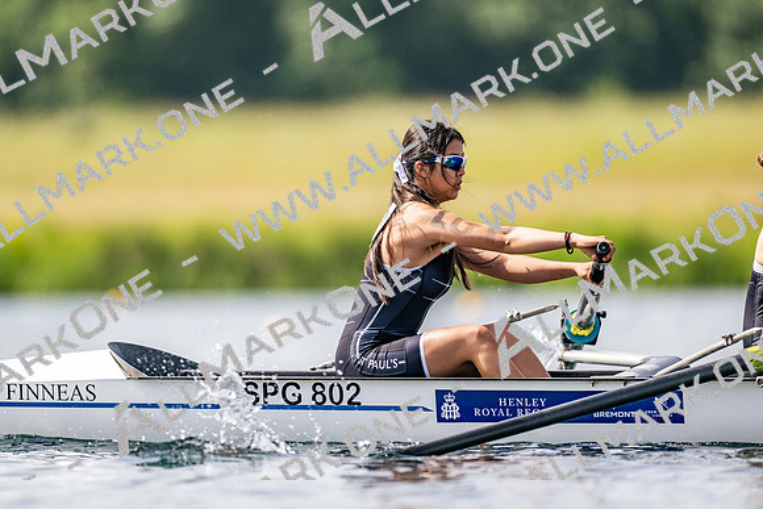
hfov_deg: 3.4
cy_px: 254
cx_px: 382
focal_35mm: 600
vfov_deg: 2.3
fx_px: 12719
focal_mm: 600
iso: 250
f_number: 4
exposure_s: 1/2500
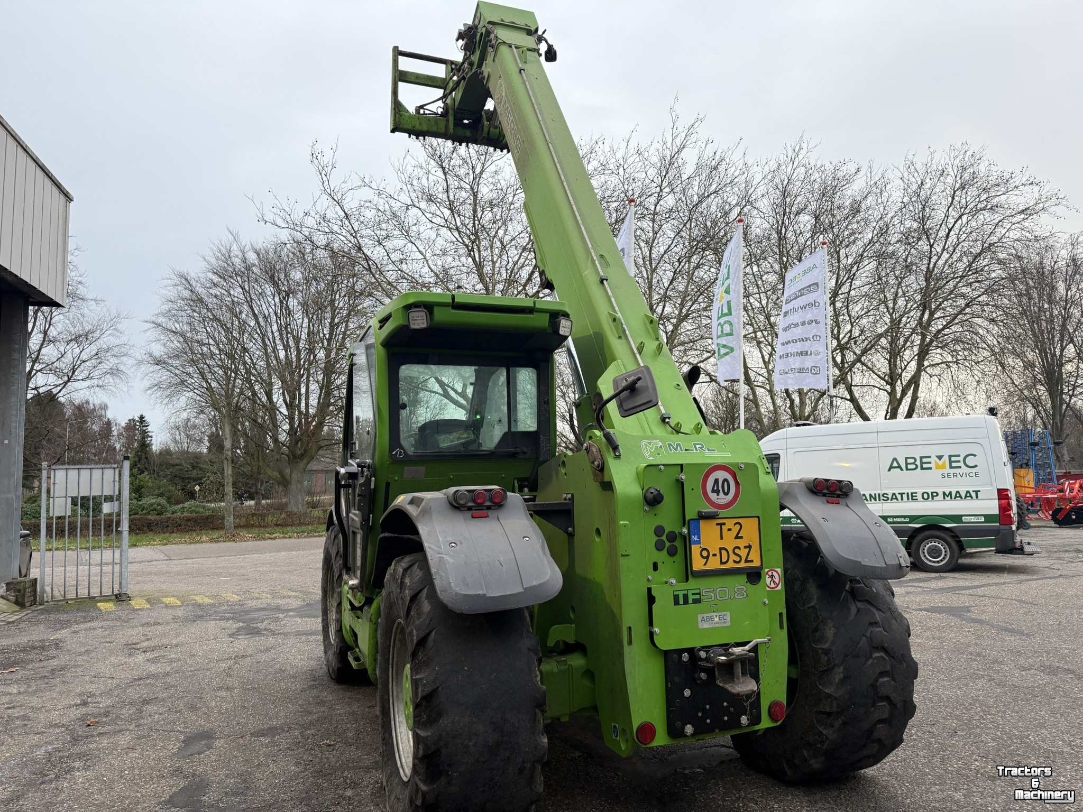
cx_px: 542
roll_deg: +0.4
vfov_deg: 56.8
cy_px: 406
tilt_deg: +4.7
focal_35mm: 24
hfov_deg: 71.6
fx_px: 751
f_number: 1.78
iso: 200
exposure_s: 1/106
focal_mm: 6.76
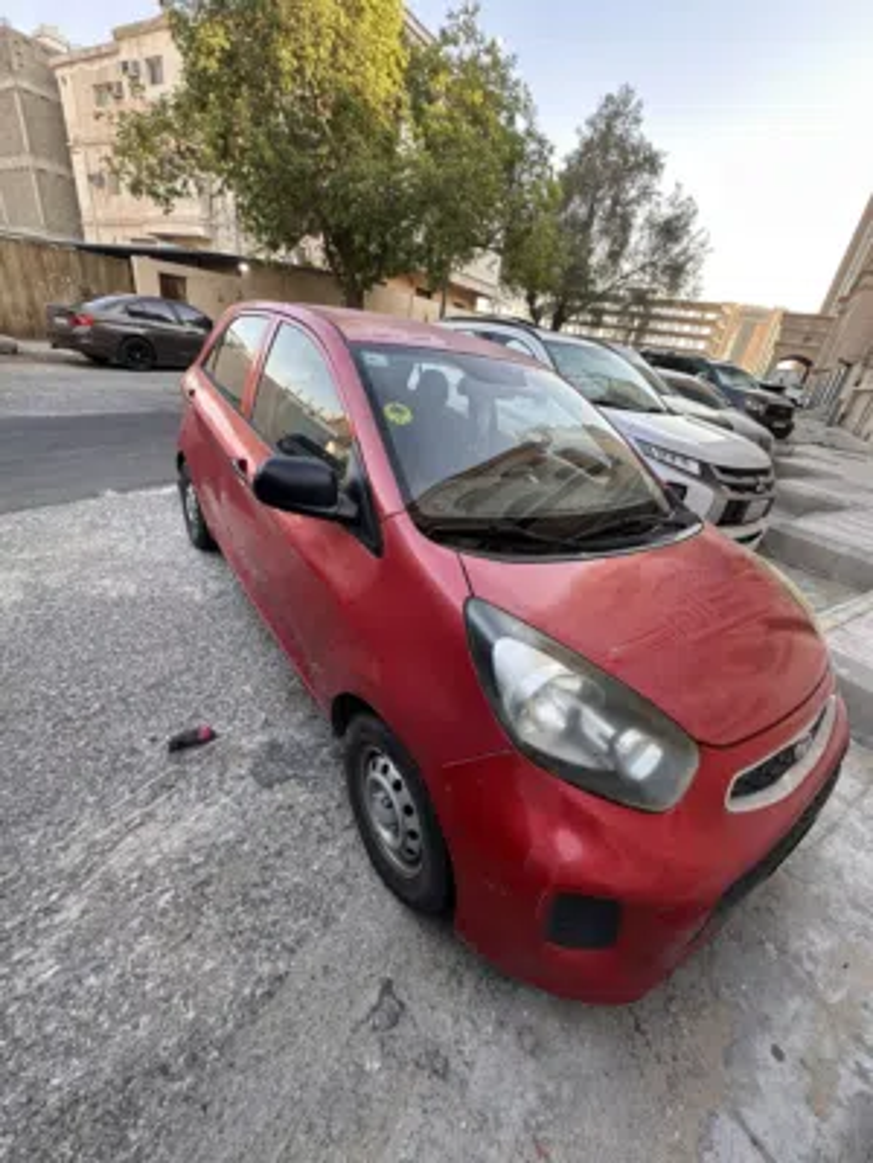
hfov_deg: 85.7
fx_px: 471
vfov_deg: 102.1
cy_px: 582
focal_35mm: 14
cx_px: 436
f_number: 2.2
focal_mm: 2.22
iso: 40
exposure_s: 1/114
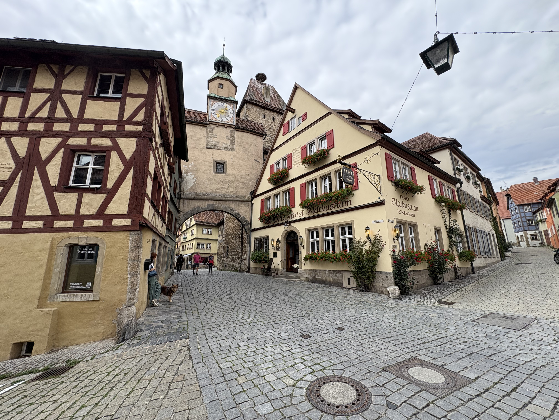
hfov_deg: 102.1
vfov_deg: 85.7
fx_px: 226
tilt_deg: +13.5
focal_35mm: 14
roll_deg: +0.6
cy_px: 210
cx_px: 280
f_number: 2.2
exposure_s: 1/821
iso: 50
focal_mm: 2.22
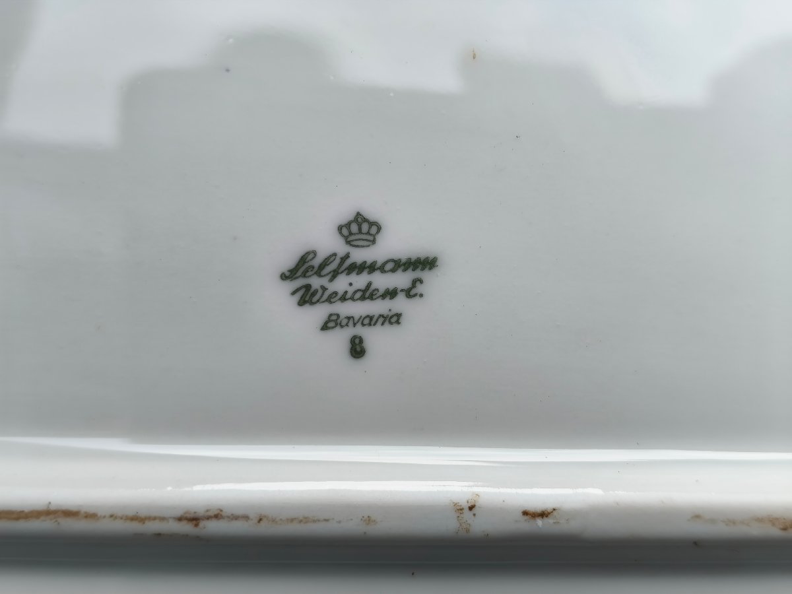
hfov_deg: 41.2
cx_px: 396
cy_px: 297
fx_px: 1052
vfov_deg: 31.5
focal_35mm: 46
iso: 50
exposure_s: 1/167
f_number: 1.7
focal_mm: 6.06
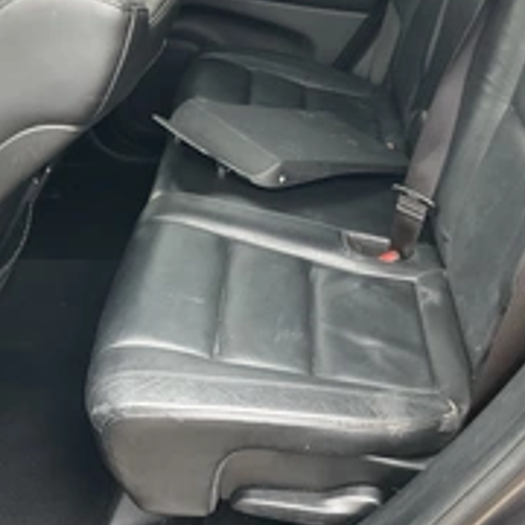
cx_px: 230
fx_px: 978
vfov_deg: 29.9
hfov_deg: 30.0
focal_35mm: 57
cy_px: 184
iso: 125
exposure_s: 1/60
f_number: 1.8
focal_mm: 3
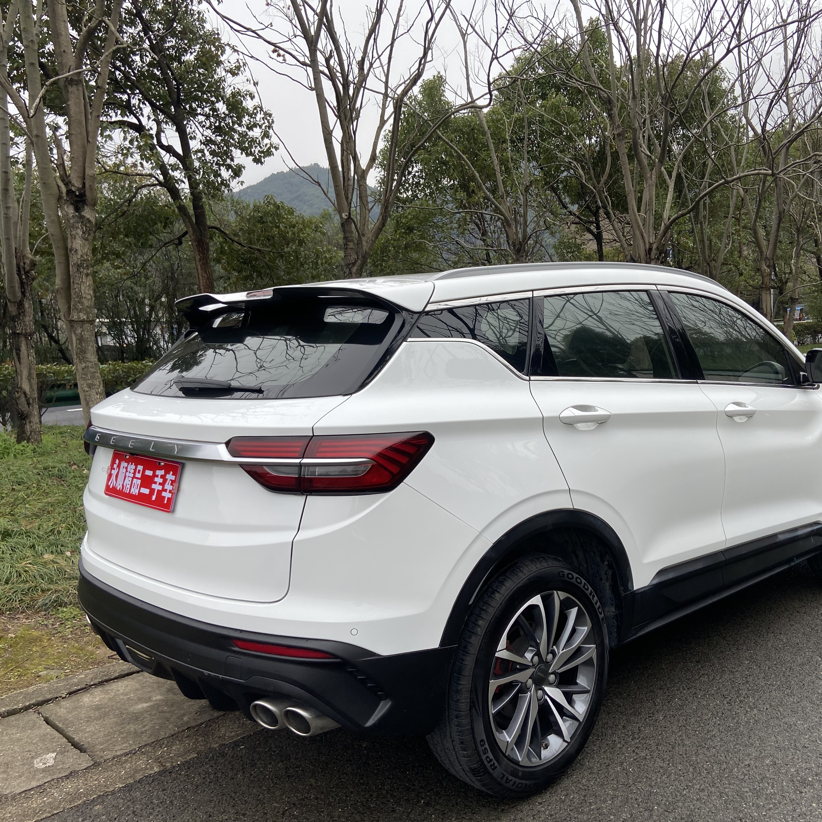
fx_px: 833
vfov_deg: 52.5
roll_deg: +2.5
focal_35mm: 31
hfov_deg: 52.2
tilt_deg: -4.8
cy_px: 407
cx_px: 484
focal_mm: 4.25
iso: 32
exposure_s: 1/497
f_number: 1.8
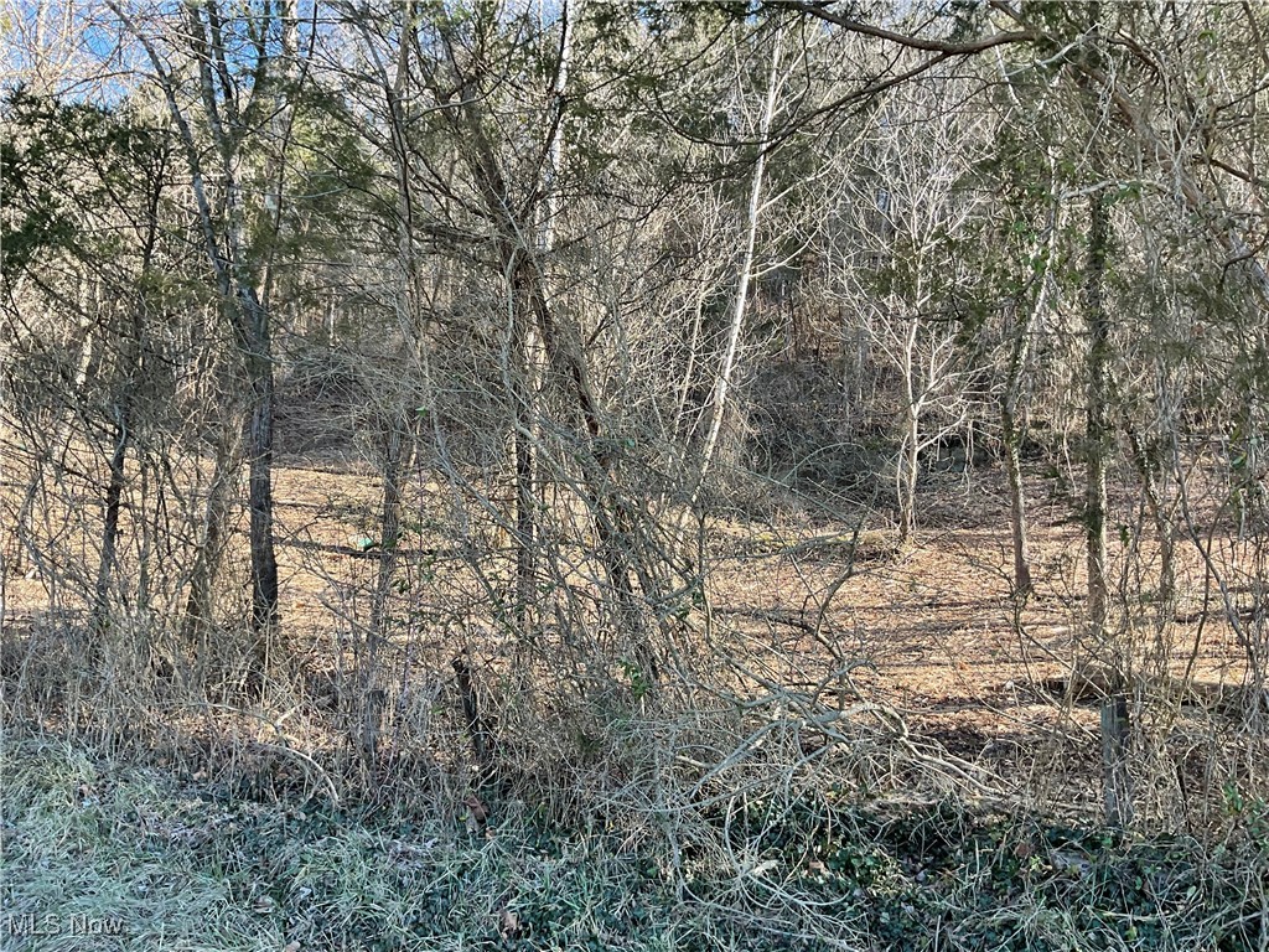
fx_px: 1063
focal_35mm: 29
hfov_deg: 61.7
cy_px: 476
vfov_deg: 48.2
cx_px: 634
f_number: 1.8
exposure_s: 1/129
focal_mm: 3
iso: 16
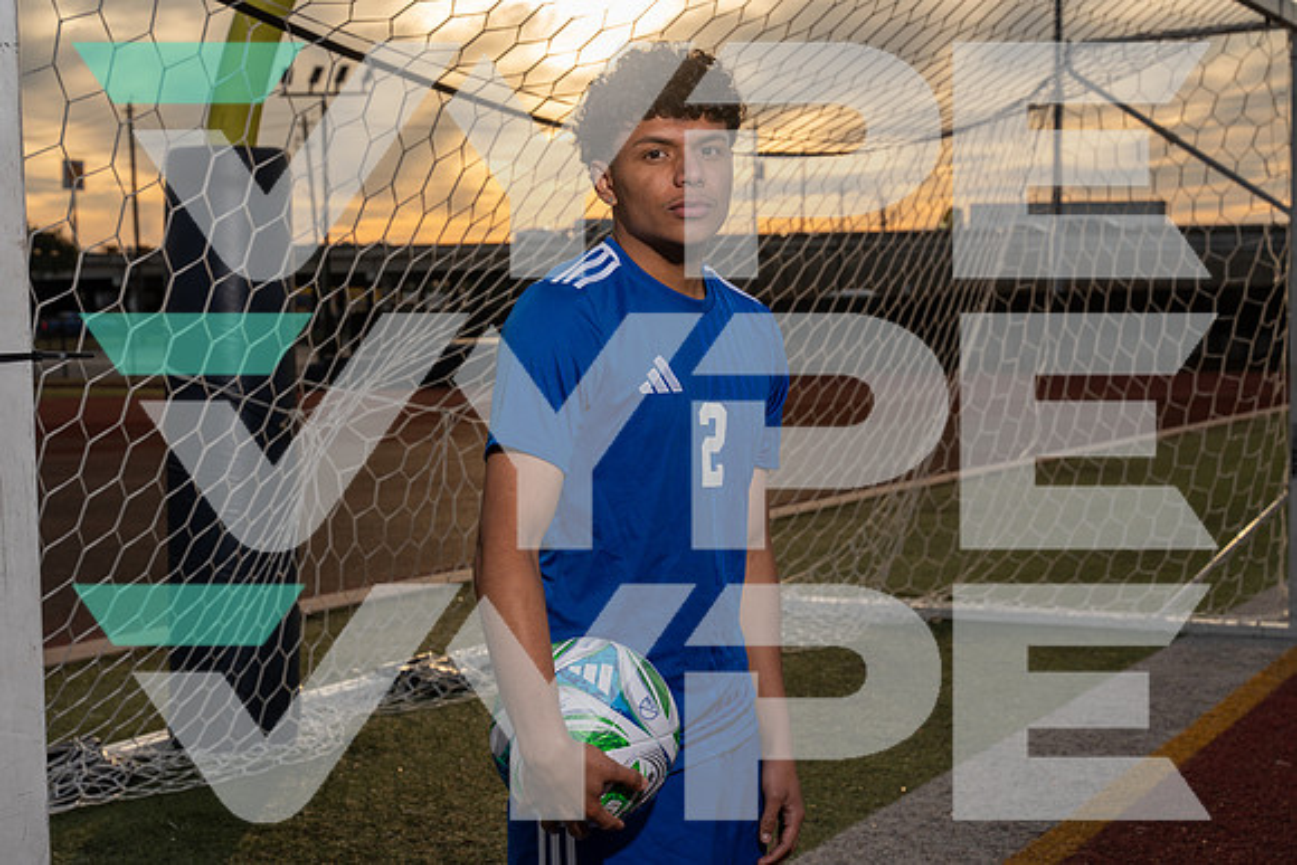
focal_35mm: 62
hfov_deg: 32.4
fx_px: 2234
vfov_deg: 21.9
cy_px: 432
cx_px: 648
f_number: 8
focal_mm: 62
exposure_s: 1/250
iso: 100
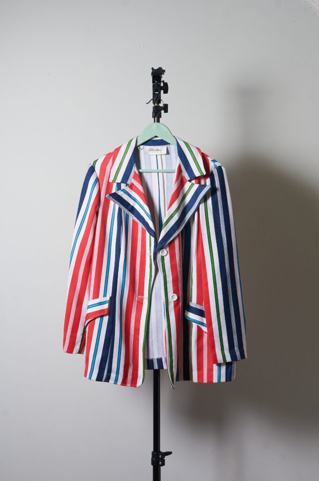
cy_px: 240
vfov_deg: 37.9
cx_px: 160
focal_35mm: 52
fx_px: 700
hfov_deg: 25.7
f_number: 7.1
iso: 200
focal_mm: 35
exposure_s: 1/100
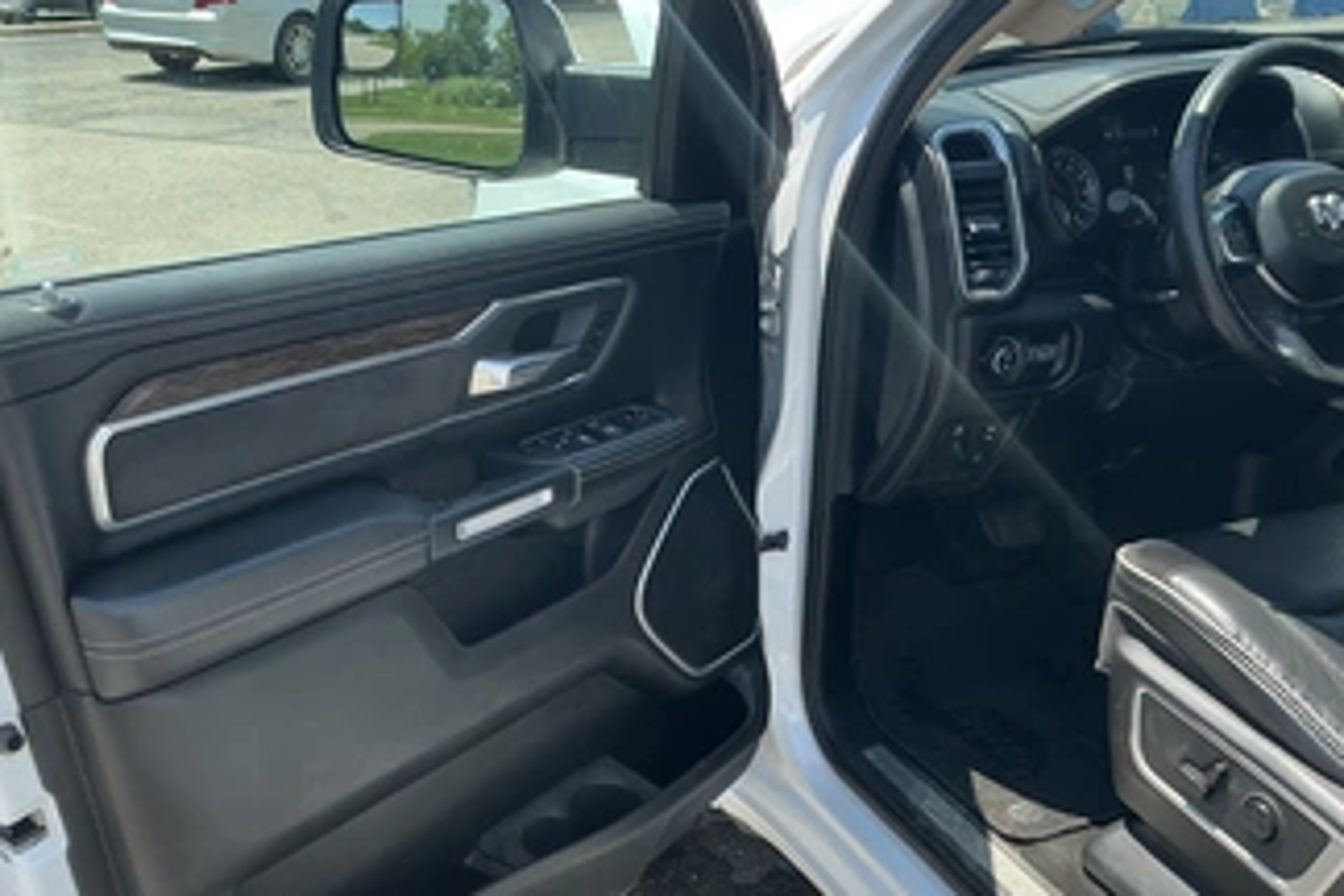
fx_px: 1344
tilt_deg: -17.0
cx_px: 651
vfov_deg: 36.9
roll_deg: +1.4
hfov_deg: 53.1
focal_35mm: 36
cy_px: 469
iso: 25
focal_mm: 3
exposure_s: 1/486
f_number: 1.8
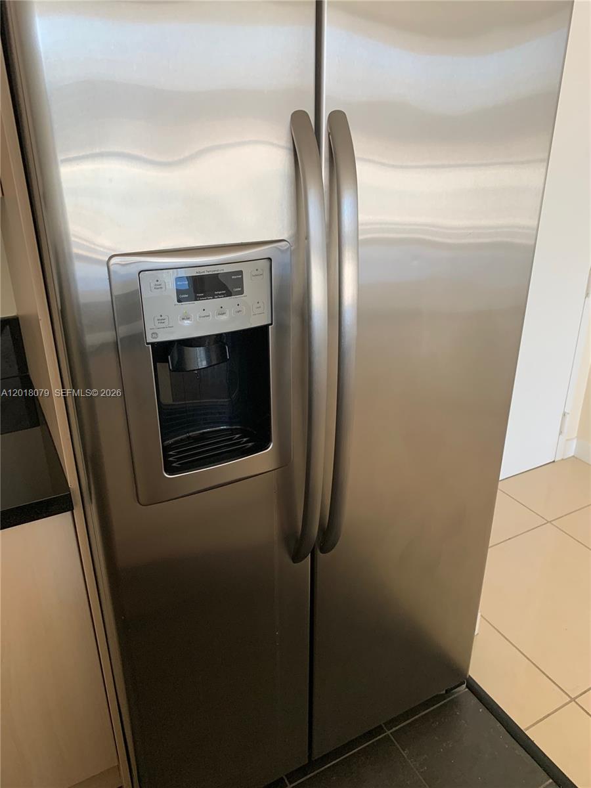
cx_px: 296
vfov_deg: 67.3
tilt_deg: -24.4
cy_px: 394
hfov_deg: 53.1
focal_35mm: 26
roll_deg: +0.9
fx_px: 592
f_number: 1.8
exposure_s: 1/72
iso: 100
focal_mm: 4.25
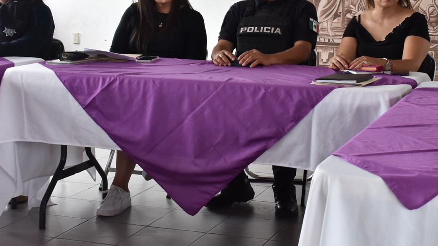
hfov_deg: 27.8
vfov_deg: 15.7
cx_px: 263
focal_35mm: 76
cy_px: 38
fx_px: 882
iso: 640
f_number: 7.1
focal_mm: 30
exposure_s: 1/100
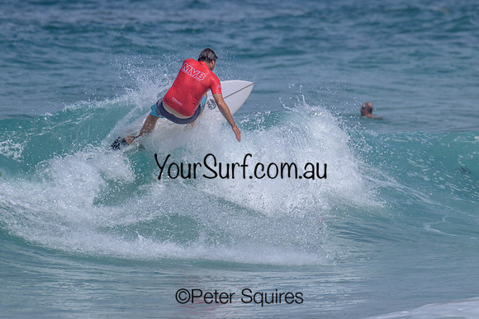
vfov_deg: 1.5
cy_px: 136
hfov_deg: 2.2
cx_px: 285
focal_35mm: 946
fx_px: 12583
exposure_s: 1/2000
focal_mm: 700
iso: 500
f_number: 11
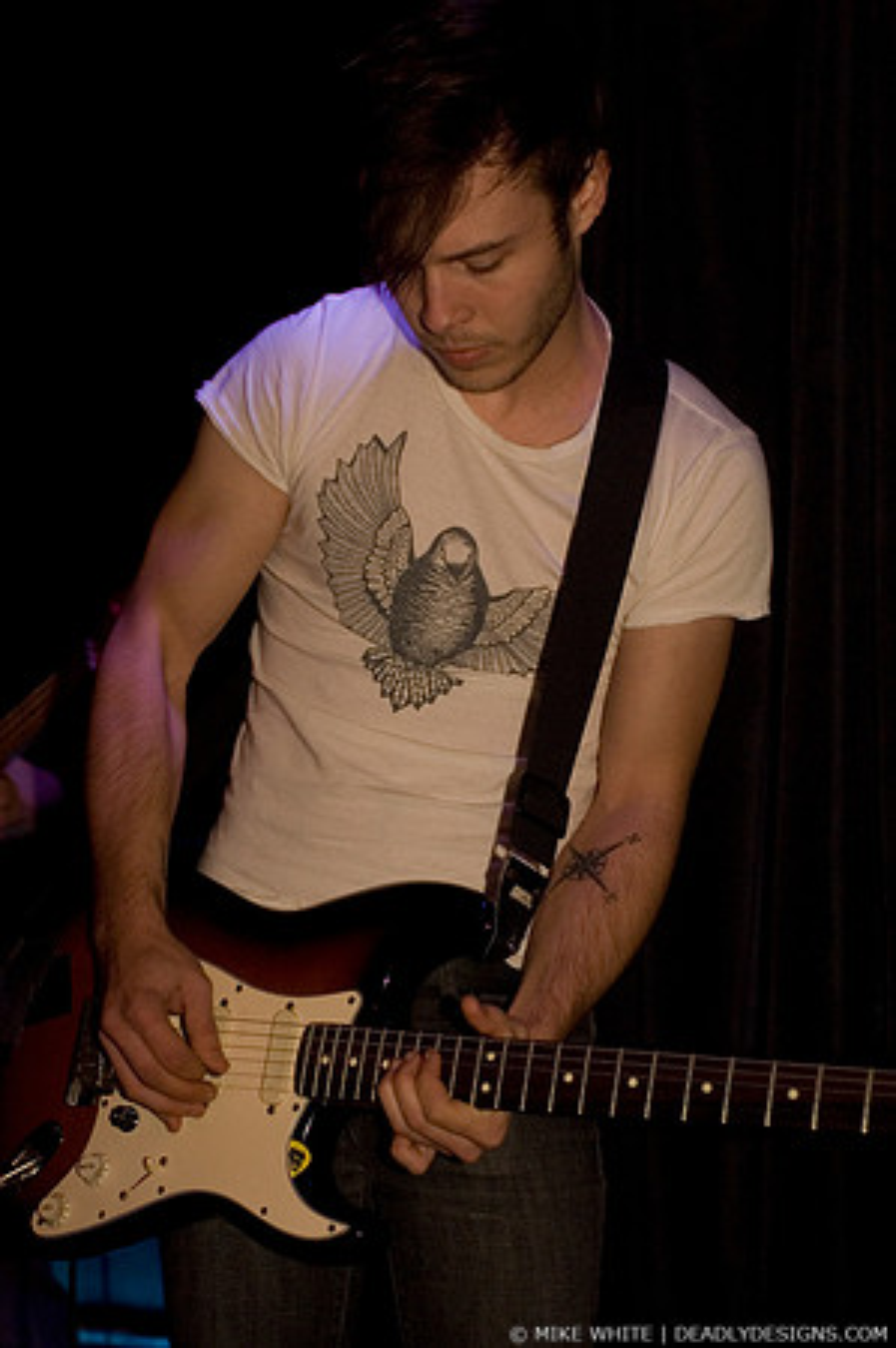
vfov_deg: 30.5
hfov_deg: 20.6
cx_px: 448
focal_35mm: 66
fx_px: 2470
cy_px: 674
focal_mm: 44
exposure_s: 1/40
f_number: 2.8
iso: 800
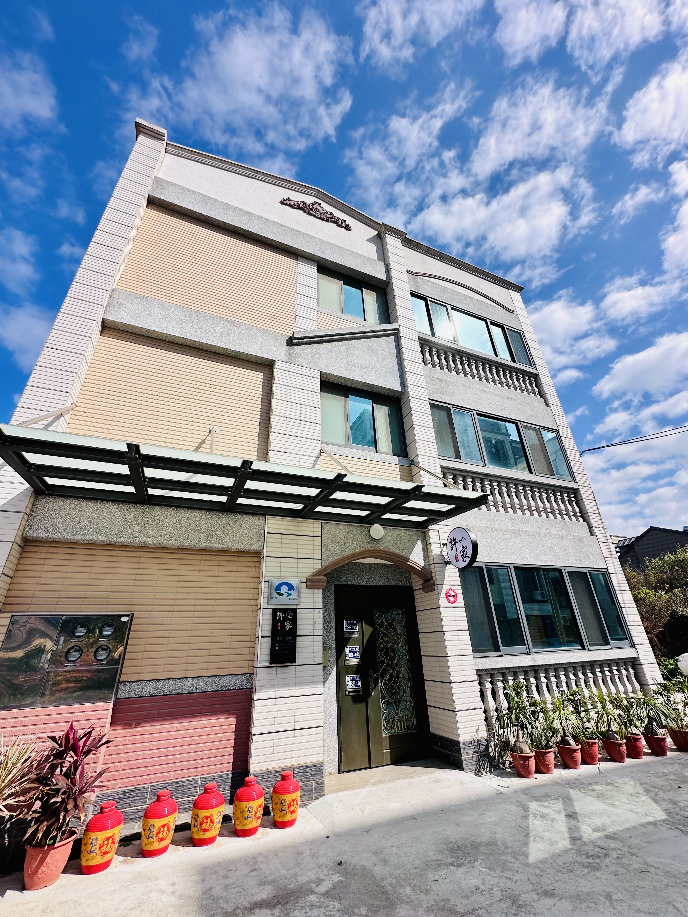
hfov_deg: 85.7
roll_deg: +1.3
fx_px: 371
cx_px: 344
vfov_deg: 102.1
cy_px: 458
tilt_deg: +27.5
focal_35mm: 14
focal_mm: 2.22
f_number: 2.2
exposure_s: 1/2020
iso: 40
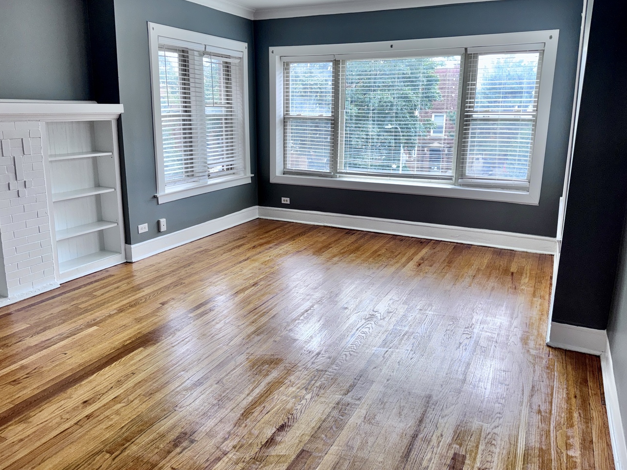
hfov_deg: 65.3
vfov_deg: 51.3
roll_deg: -0.7
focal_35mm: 27
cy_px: 217
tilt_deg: -14.0
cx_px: 309
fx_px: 489
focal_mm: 6.76
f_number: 1.78
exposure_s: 1/140
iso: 80
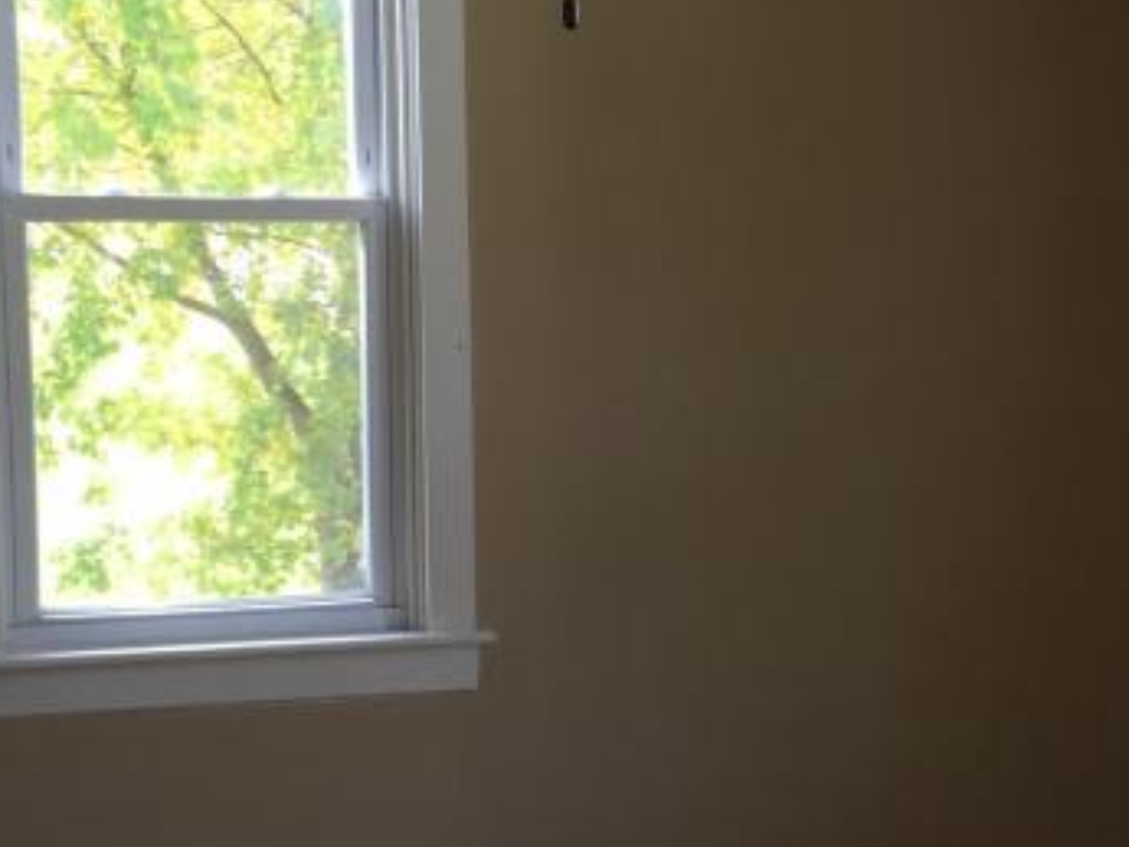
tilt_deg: -7.4
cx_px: 1001
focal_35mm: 86
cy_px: 562
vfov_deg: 17.1
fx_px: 2806
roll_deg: -1.0
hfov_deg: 22.2
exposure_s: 1/60
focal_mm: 4.15
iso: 40
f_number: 2.2
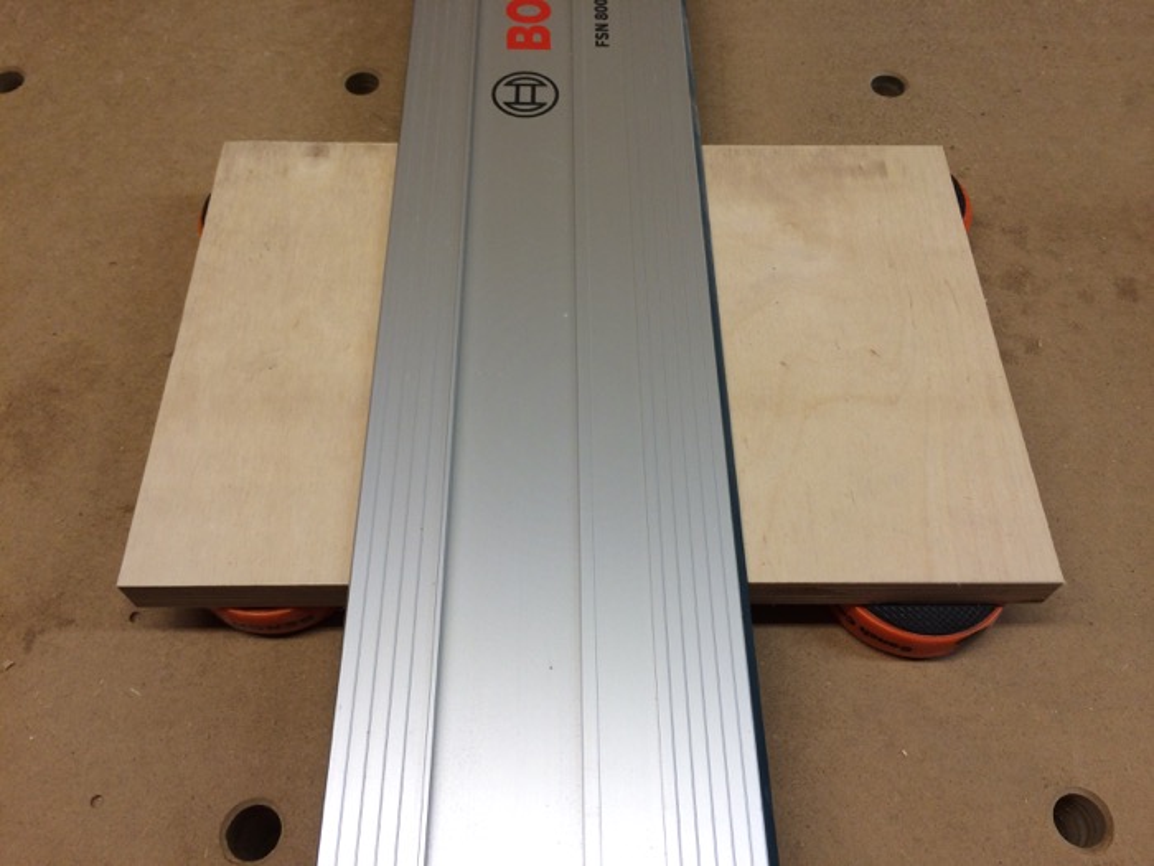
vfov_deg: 48.2
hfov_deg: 61.7
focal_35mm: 29
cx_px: 577
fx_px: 967
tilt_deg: -57.9
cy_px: 433
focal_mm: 4.15
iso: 50
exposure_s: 1/100
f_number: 2.2
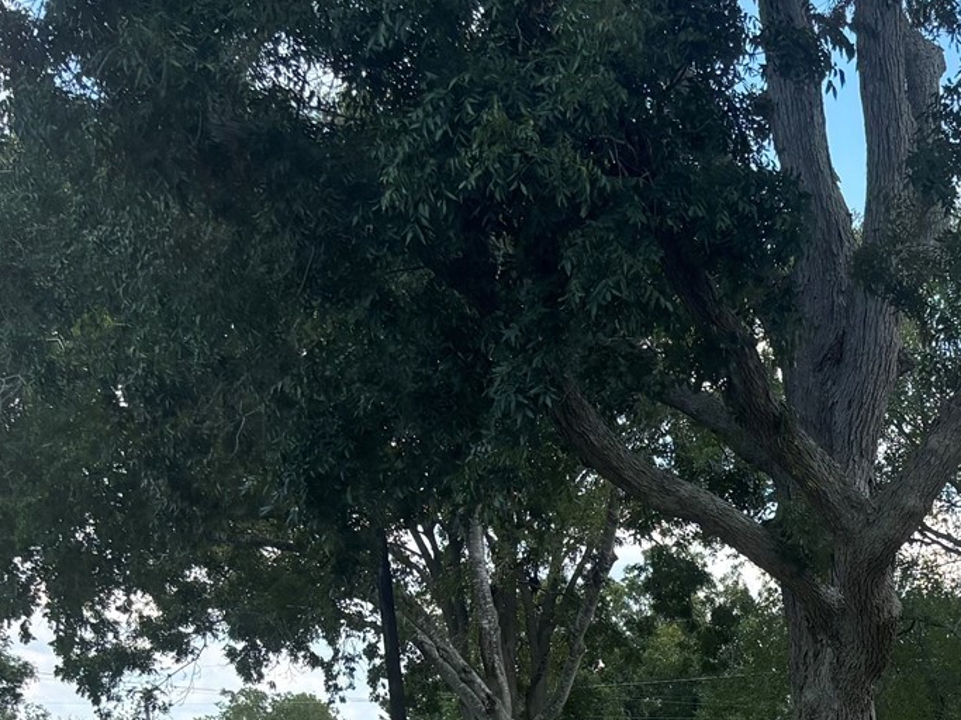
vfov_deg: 17.1
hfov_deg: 22.6
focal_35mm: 78
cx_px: 1210
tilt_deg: -6.5
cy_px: 1067
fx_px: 2165
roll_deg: +2.4
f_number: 1.6
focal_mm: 5.96
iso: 50
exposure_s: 1/1047
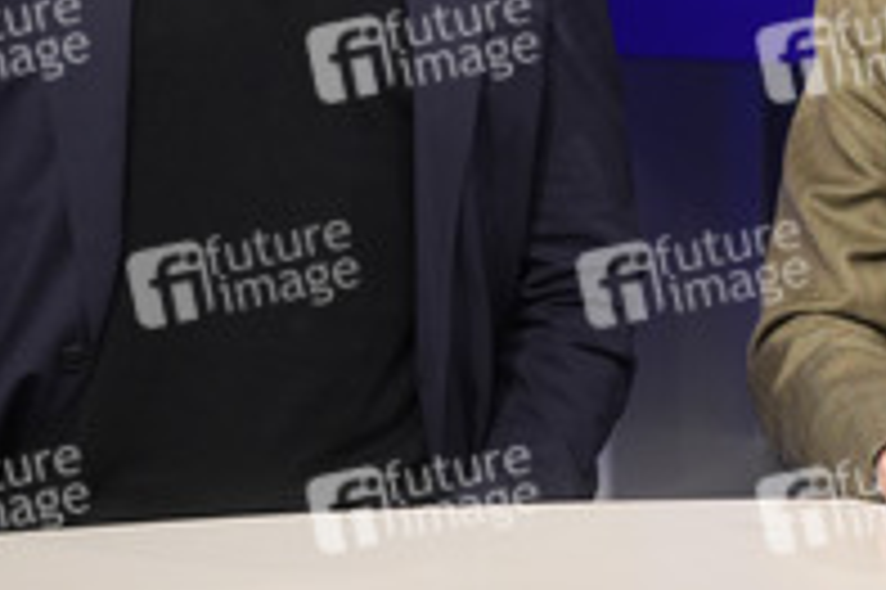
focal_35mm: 103
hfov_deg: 19.6
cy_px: -63
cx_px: 753
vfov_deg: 13.0
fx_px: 2533
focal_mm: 30
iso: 640
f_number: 2.2
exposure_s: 1/250
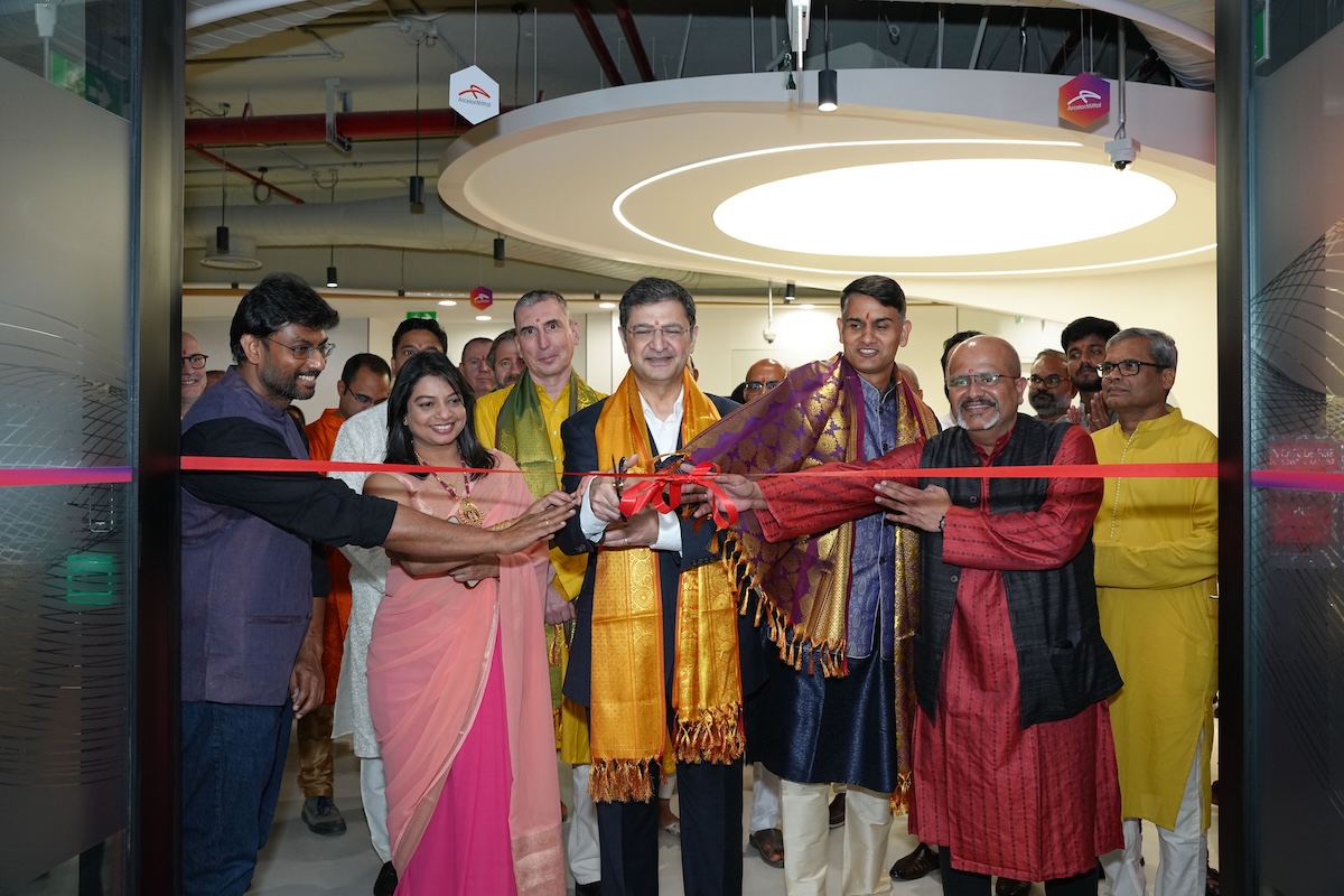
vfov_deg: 43.1
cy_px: 448
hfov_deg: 61.3
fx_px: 1135
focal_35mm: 30
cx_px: 672
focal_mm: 30.4
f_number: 4.5
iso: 1600
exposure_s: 1/160
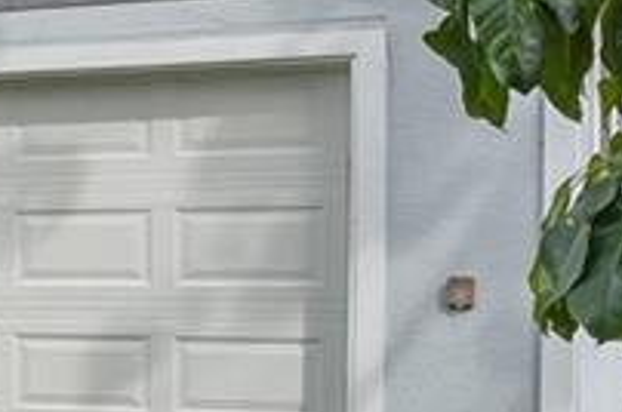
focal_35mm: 127
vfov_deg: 10.8
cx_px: -1475
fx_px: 2191
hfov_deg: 9.8
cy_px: 255
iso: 100
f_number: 8
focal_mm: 16
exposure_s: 1/160
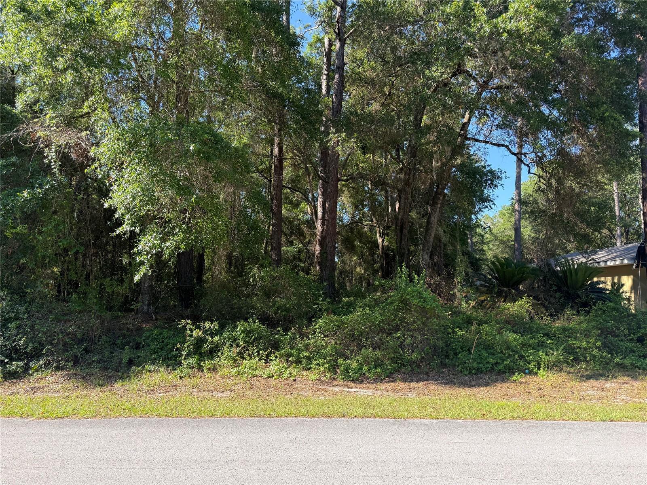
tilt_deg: +6.3
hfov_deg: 71.6
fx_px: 449
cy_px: 242
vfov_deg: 56.8
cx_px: 324
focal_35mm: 24
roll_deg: -1.3
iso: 100
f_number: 1.78
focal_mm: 6.76
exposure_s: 1/979
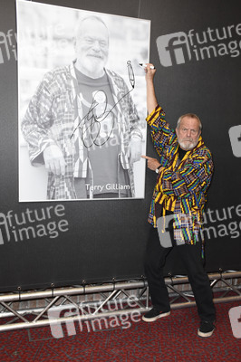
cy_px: 181
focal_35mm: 36
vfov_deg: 53.2
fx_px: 362
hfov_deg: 36.8
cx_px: 120
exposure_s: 1/160
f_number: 6.3
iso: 1250
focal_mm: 24
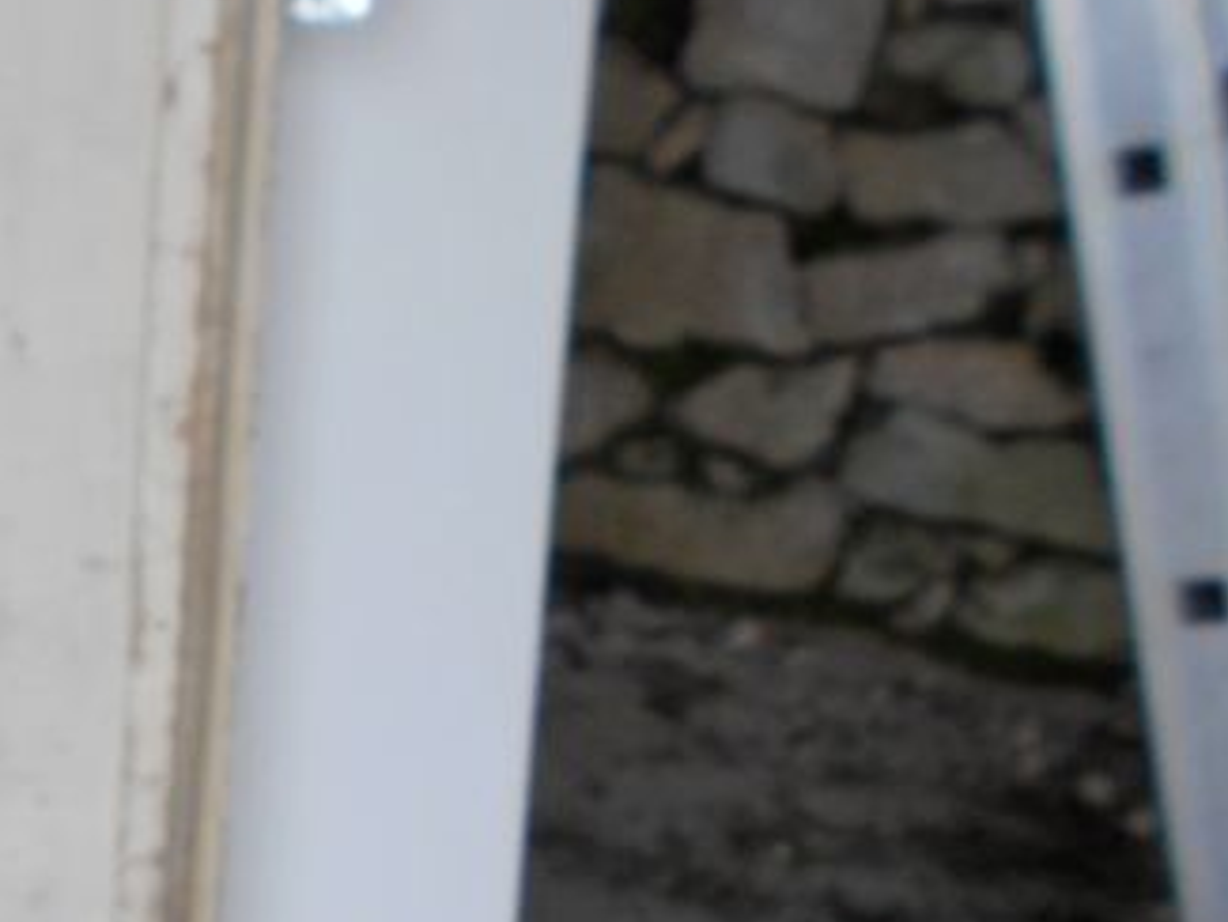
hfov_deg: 22.0
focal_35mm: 80
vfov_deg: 18.2
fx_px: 2839
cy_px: 812
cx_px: -359
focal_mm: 4.6
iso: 80
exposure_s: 1/50
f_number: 3.2
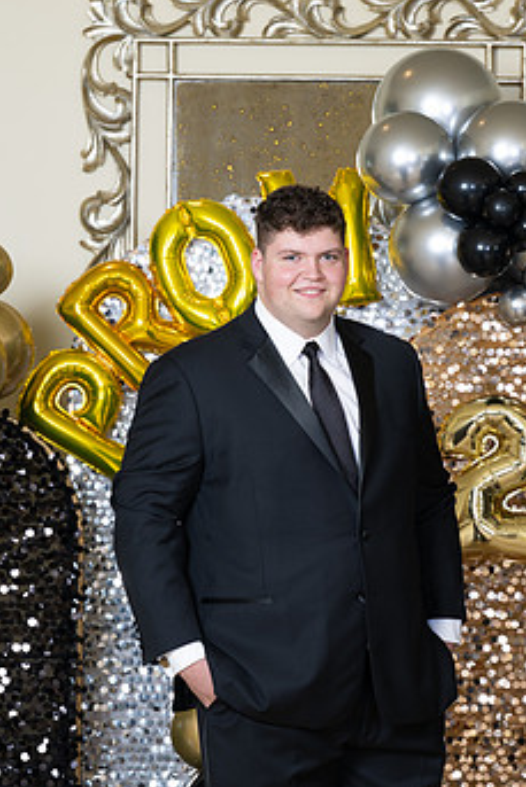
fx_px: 3875
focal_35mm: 177
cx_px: 324
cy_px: 457
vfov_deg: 11.6
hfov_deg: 7.8
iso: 320
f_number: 8
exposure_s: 1/100
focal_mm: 135
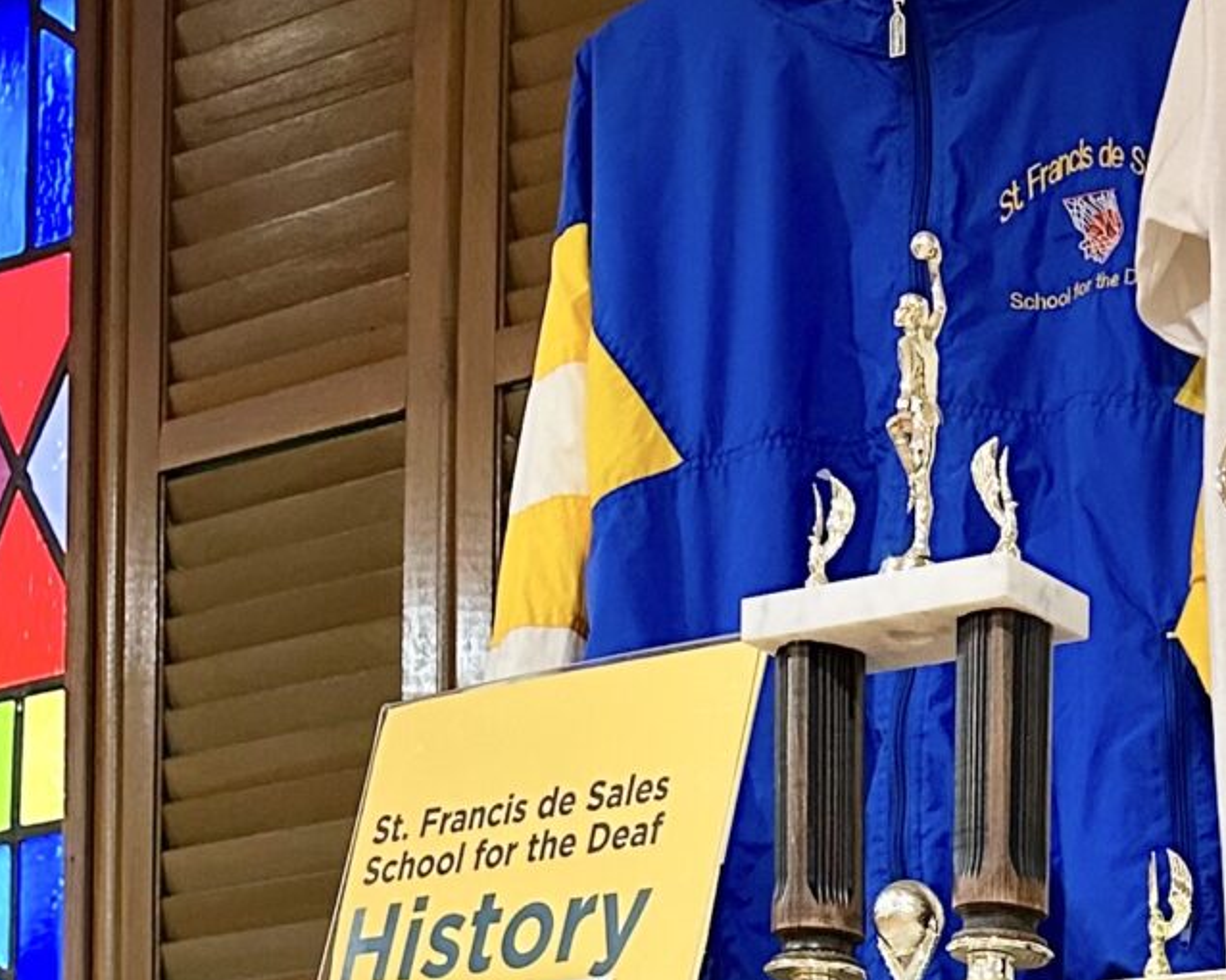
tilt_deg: +0.8
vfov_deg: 14.4
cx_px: 1524
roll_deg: -1.2
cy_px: 1749
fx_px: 3410
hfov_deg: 19.1
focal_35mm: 94
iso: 500
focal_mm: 6.86
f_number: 1.78
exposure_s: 1/59
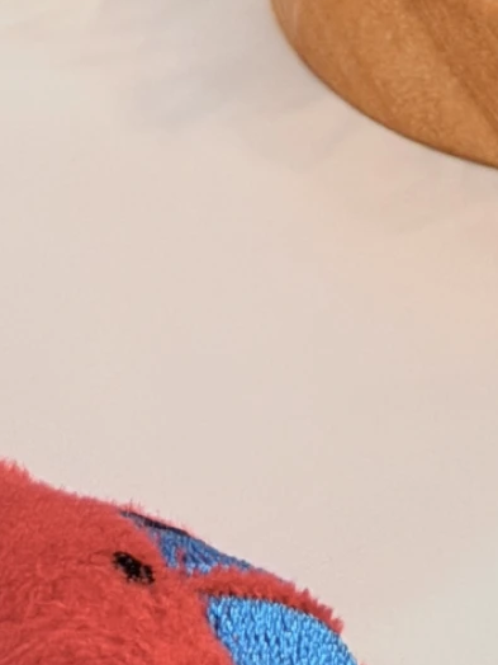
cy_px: -991
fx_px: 4987
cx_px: 770
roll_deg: -0.6
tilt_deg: -17.8
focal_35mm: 260
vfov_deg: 7.1
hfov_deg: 5.7
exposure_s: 1/487
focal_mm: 6.76
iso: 64
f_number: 1.78
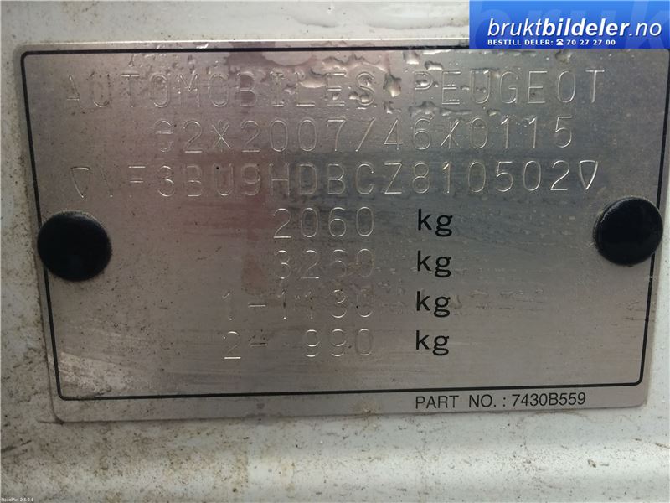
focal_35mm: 29
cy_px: 252
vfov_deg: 48.2
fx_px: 561
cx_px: 335
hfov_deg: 61.7
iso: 32
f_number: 2.2
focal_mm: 4.15
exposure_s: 1/30
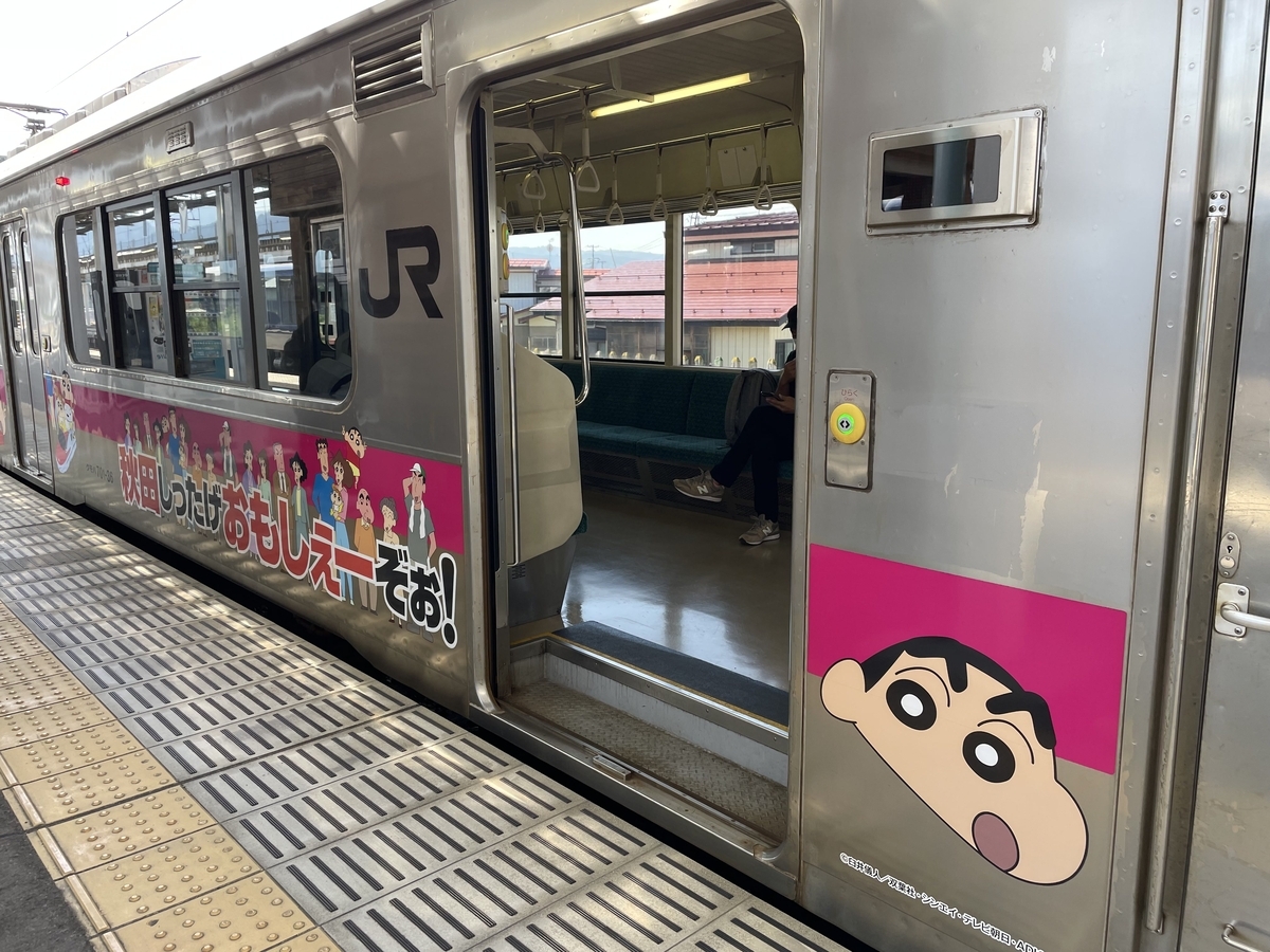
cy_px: 476
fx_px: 954
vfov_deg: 53.1
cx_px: 635
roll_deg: +0.9
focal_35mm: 26
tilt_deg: -8.4
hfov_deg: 67.3
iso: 32
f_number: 1.6
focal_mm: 4.2
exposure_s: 1/195
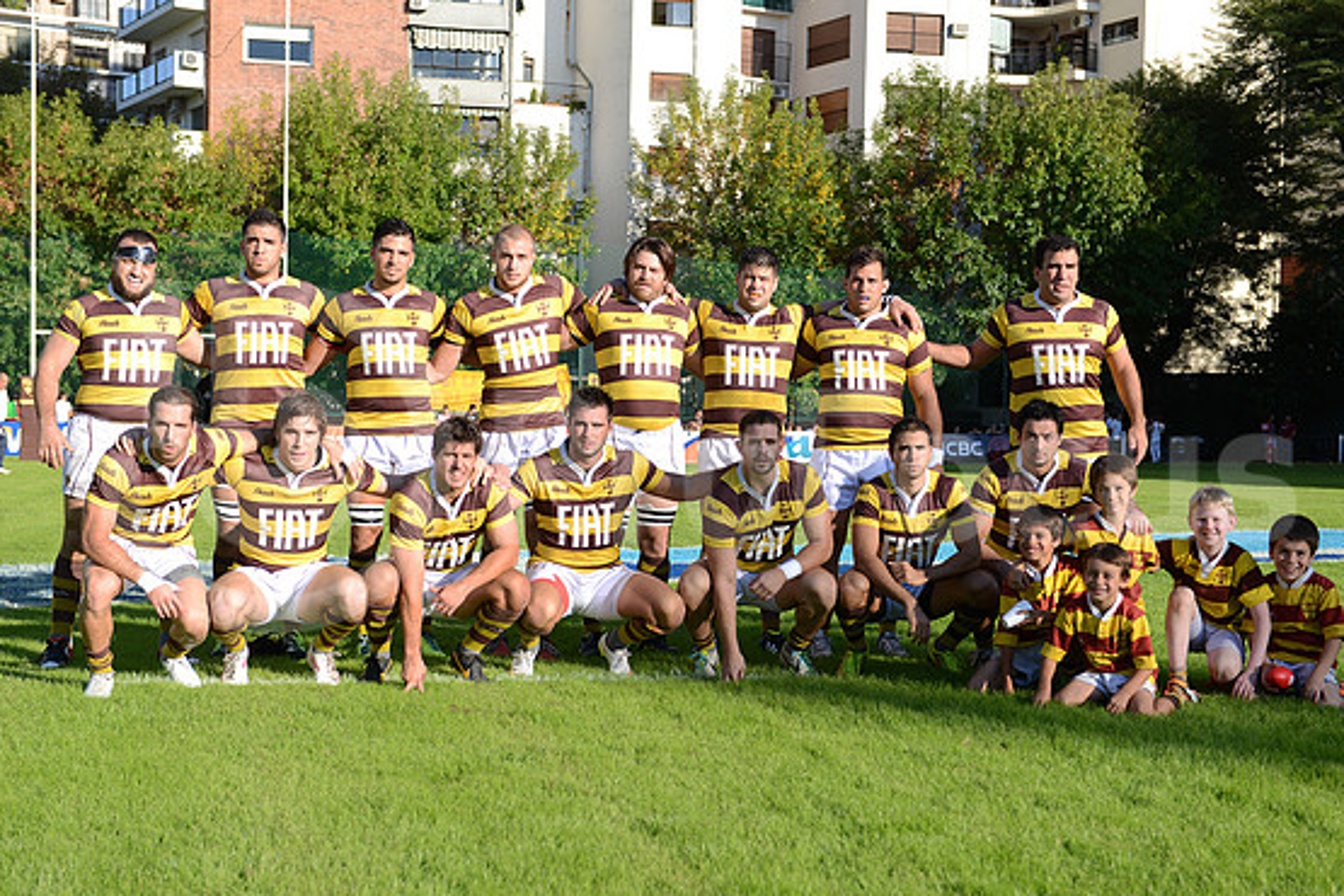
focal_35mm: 46
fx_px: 1717
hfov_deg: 42.7
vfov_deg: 29.2
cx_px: 690
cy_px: 461
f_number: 3.5
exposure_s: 1/2500
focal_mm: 44
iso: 320
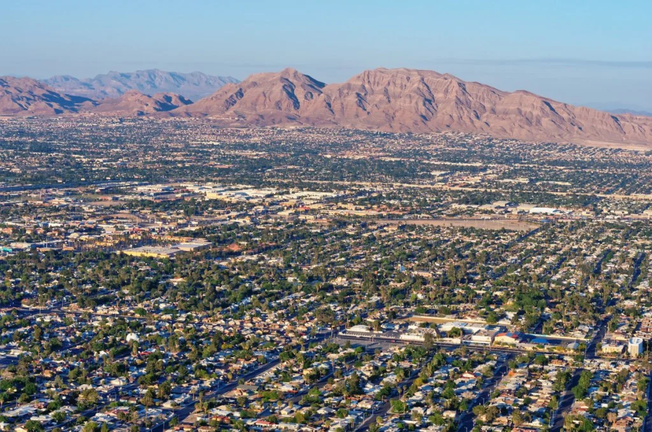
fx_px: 1356
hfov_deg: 27.0
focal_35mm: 75
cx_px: 326
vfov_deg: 18.1
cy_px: 216
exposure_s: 1/250
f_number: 14
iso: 400
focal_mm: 50
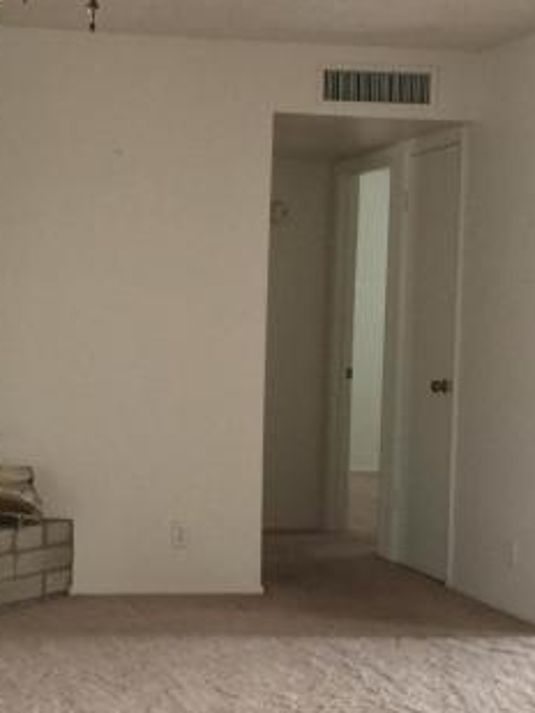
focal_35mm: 72
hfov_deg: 20.2
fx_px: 1483
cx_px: 95
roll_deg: -1.8
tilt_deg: -2.4
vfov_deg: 27.0
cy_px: 397
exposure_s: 1/10
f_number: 2.2
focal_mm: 4.15
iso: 125
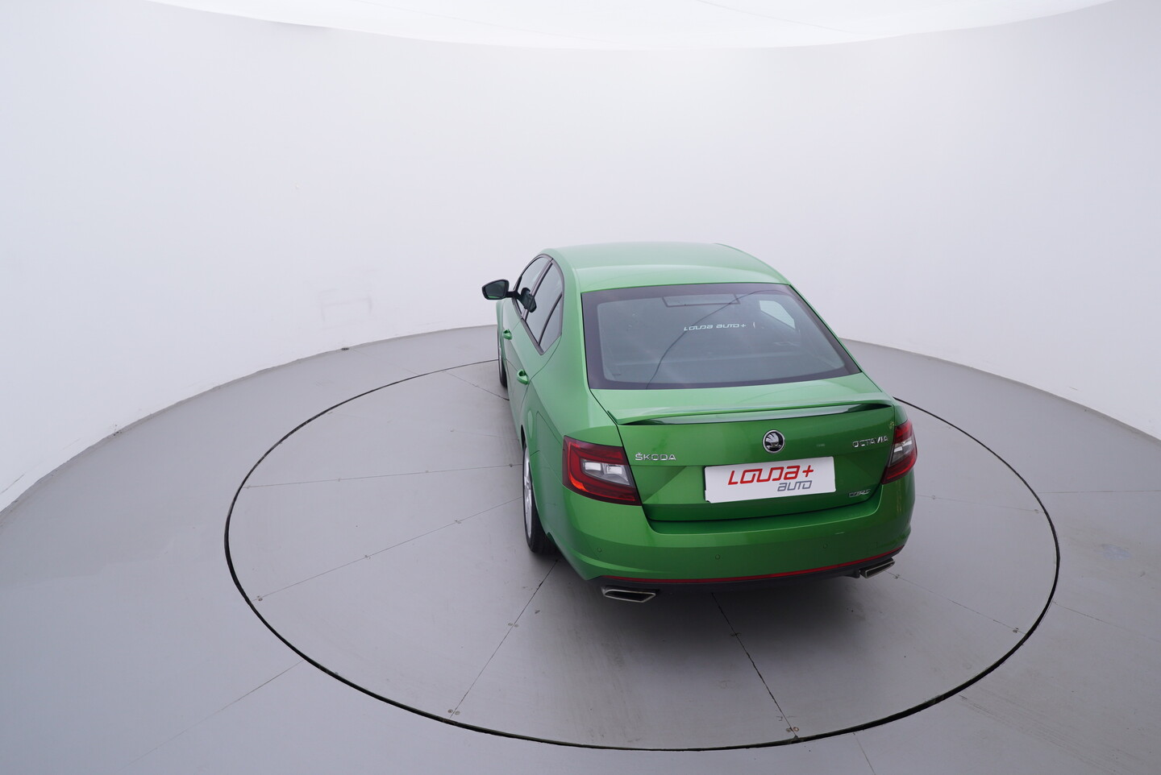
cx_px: 580
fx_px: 726
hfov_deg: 77.3
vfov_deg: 56.2
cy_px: 388
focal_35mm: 22
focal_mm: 15
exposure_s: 1/80
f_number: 5
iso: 200
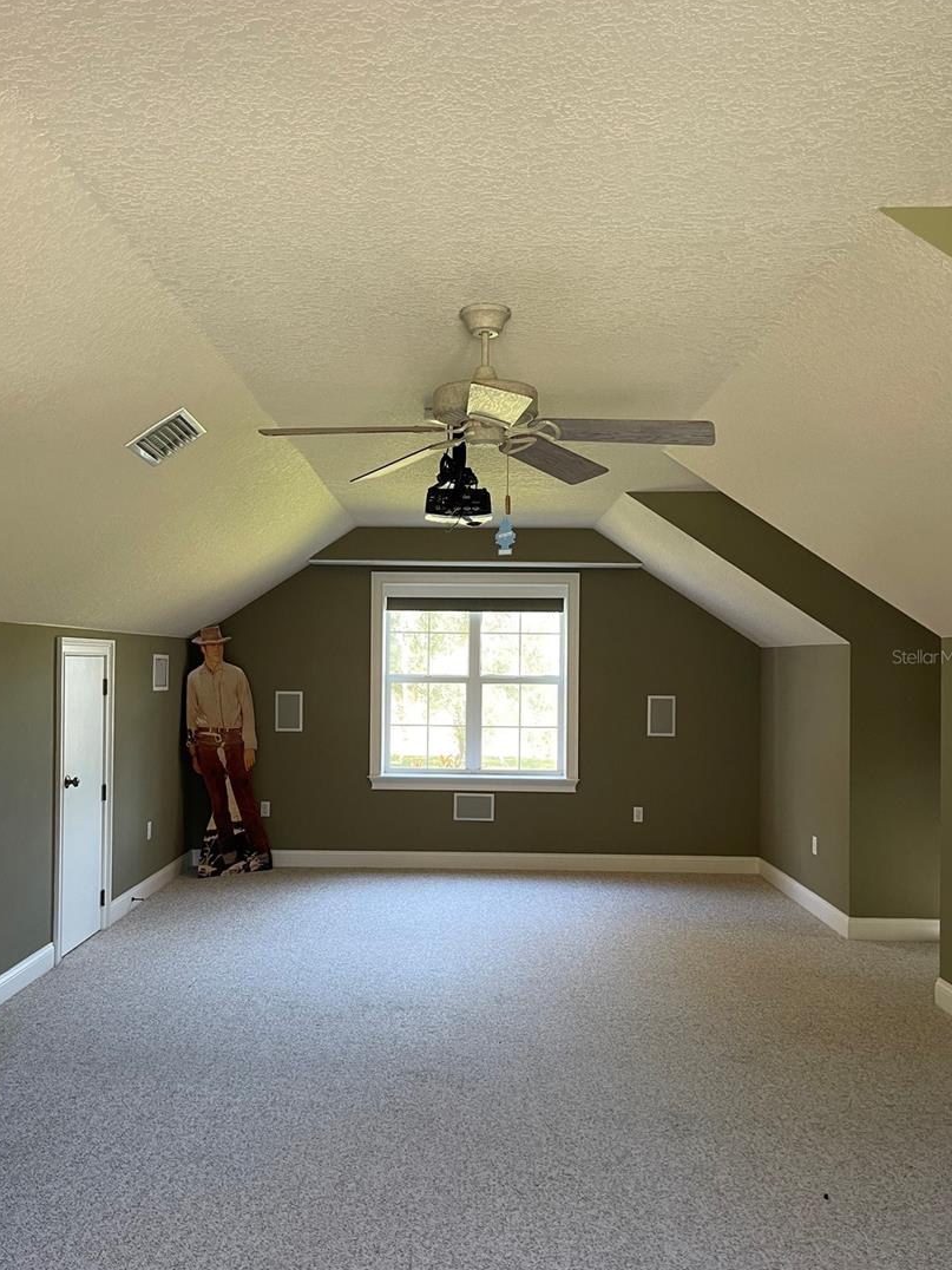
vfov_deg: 61.6
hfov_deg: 48.2
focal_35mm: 29
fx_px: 1063
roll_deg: -0.8
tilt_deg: +0.1
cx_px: 445
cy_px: 656
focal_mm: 5.1
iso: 160
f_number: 1.6
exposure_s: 1/60
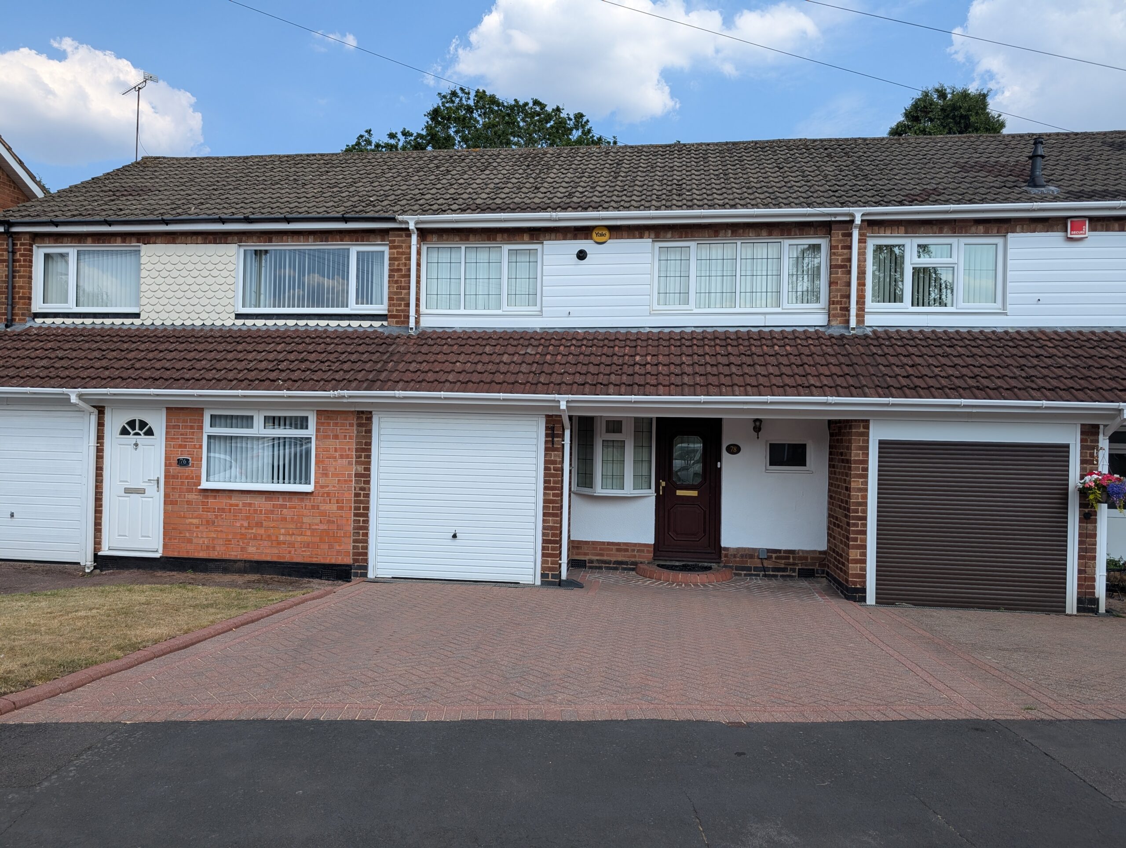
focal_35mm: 24
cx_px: 563
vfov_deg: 56.9
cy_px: 424
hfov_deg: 71.5
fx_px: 782
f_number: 1.68
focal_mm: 6.9
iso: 17
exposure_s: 1/659
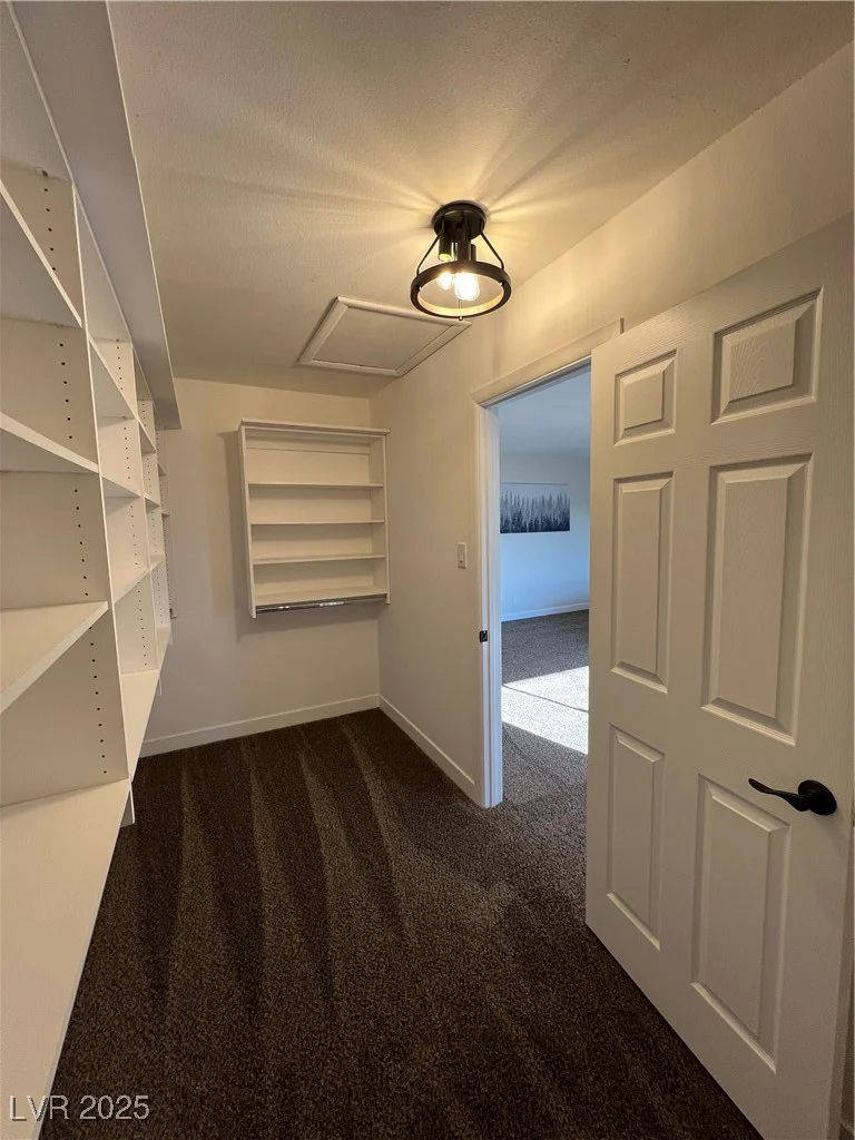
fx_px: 428
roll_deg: +2.0
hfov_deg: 89.9
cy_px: 570
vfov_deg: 106.2
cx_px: 428
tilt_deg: -5.5
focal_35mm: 13
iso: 100
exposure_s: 1/120
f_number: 1.8
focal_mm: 1.57
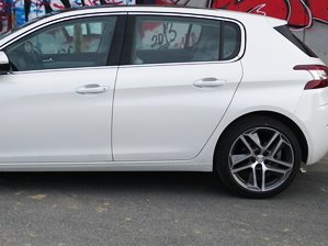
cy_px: 89
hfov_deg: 31.7
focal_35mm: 60
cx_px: 88
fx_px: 568
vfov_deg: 24.3
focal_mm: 5
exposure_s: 1/200
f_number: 4.2
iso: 80
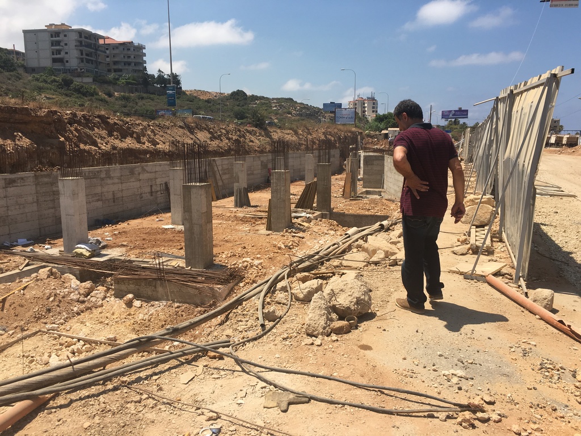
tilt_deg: -7.3
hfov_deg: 61.7
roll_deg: -1.0
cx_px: 290
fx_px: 487
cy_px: 218
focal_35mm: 29
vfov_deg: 48.2
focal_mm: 4.15
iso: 25
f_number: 2.2
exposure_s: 1/1876
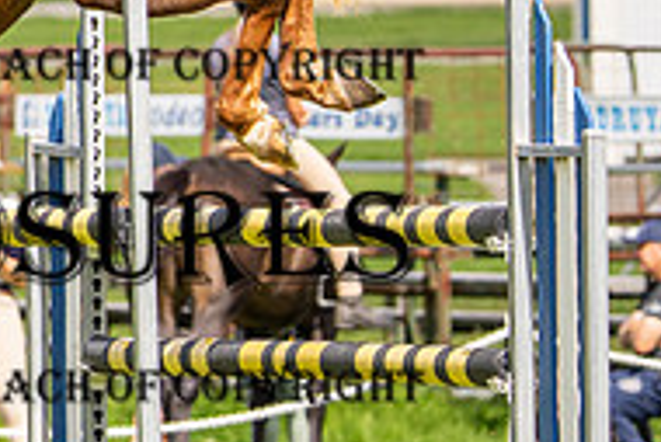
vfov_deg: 1.2
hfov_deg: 1.8
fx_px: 21590
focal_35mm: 1175
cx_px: -289
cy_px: -39
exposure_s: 1/1600
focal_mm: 332
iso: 800
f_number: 6.3
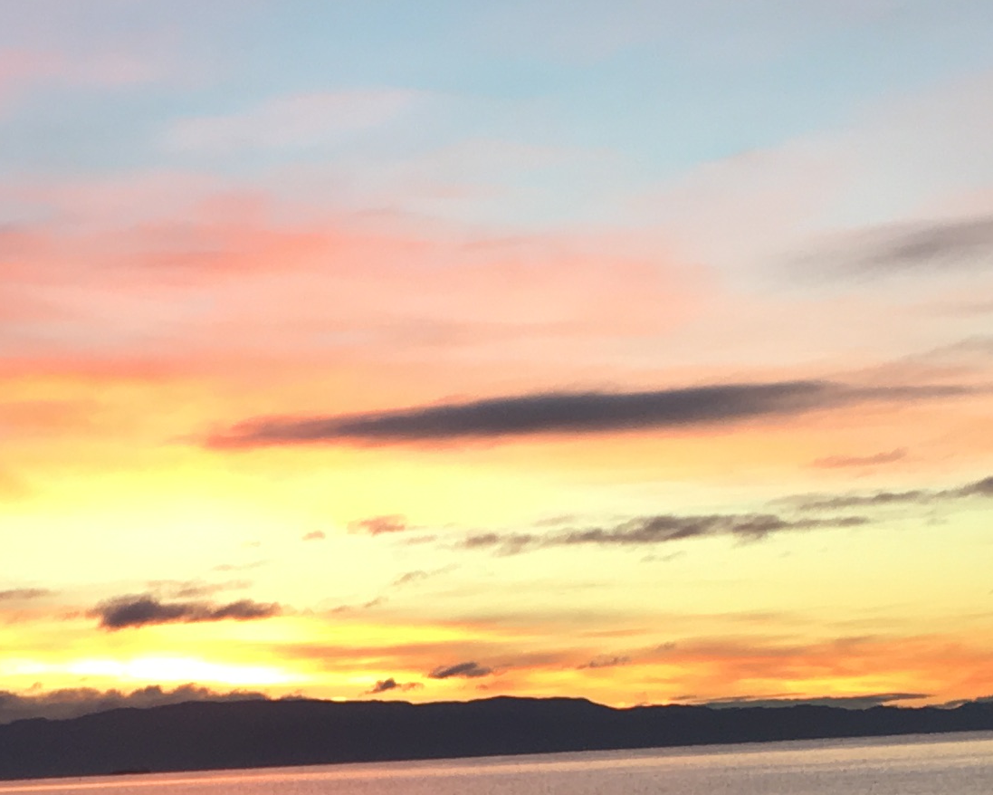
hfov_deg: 18.1
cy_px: 904
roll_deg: +2.6
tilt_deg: -1.3
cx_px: 53
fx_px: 3057
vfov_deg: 14.4
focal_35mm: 104
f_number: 2.2
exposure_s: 1/100
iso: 40
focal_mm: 4.15
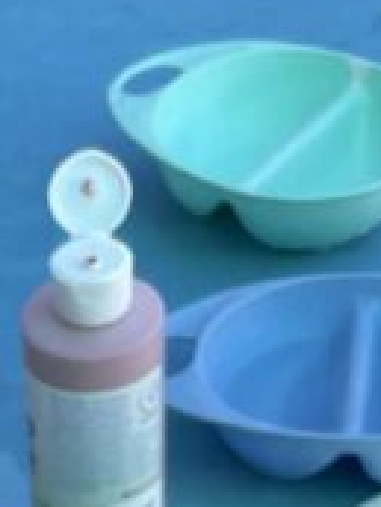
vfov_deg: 11.3
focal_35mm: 155
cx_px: -100
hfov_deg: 9.4
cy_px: 1088
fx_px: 2275
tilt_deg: -51.4
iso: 32
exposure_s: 1/344
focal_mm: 4.2
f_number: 1.6
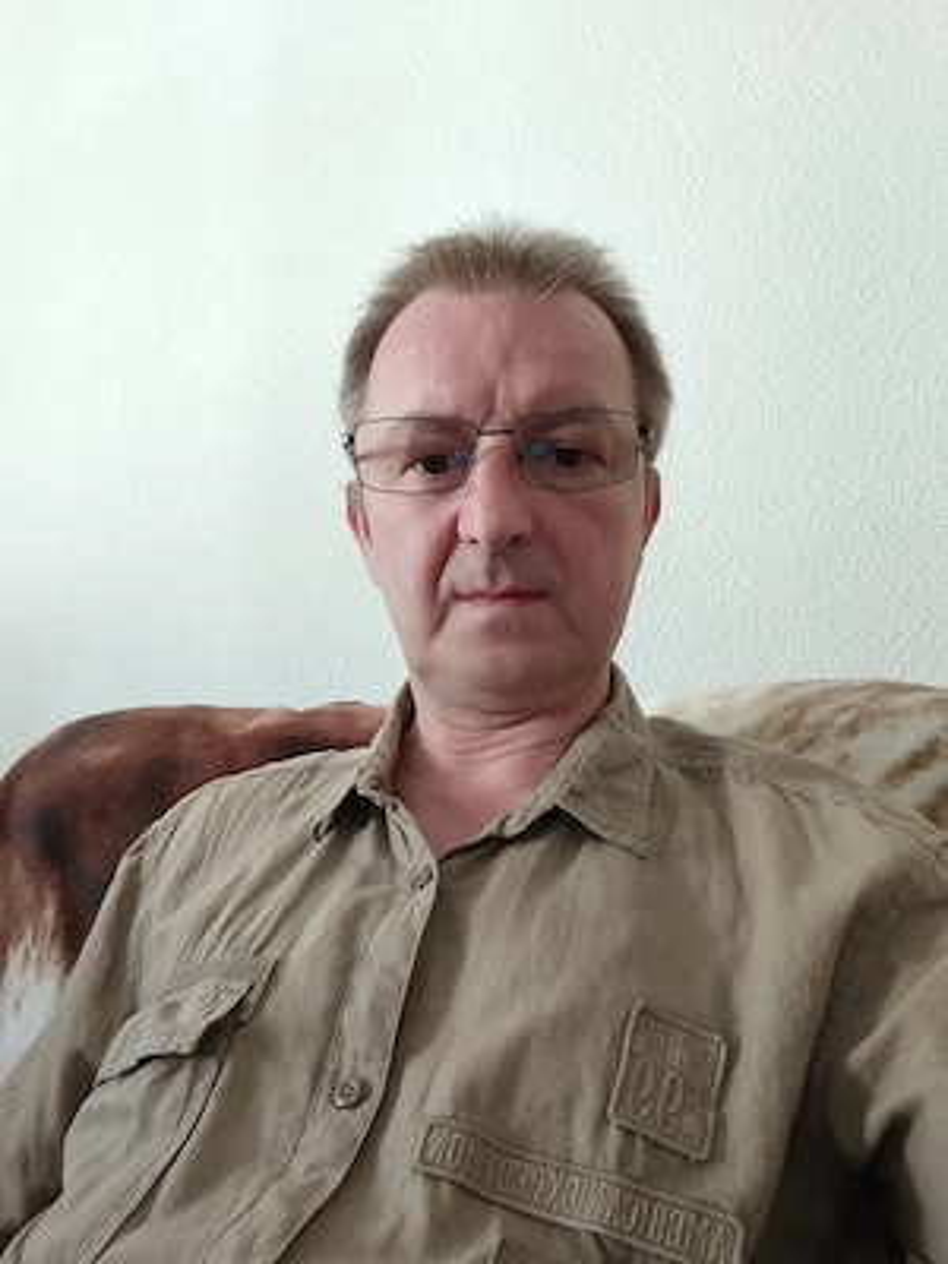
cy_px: 632
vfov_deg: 81.7
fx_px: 730
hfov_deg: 66.0
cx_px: 474
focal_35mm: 20
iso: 140
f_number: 2.45
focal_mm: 3.49
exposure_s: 1/33.3
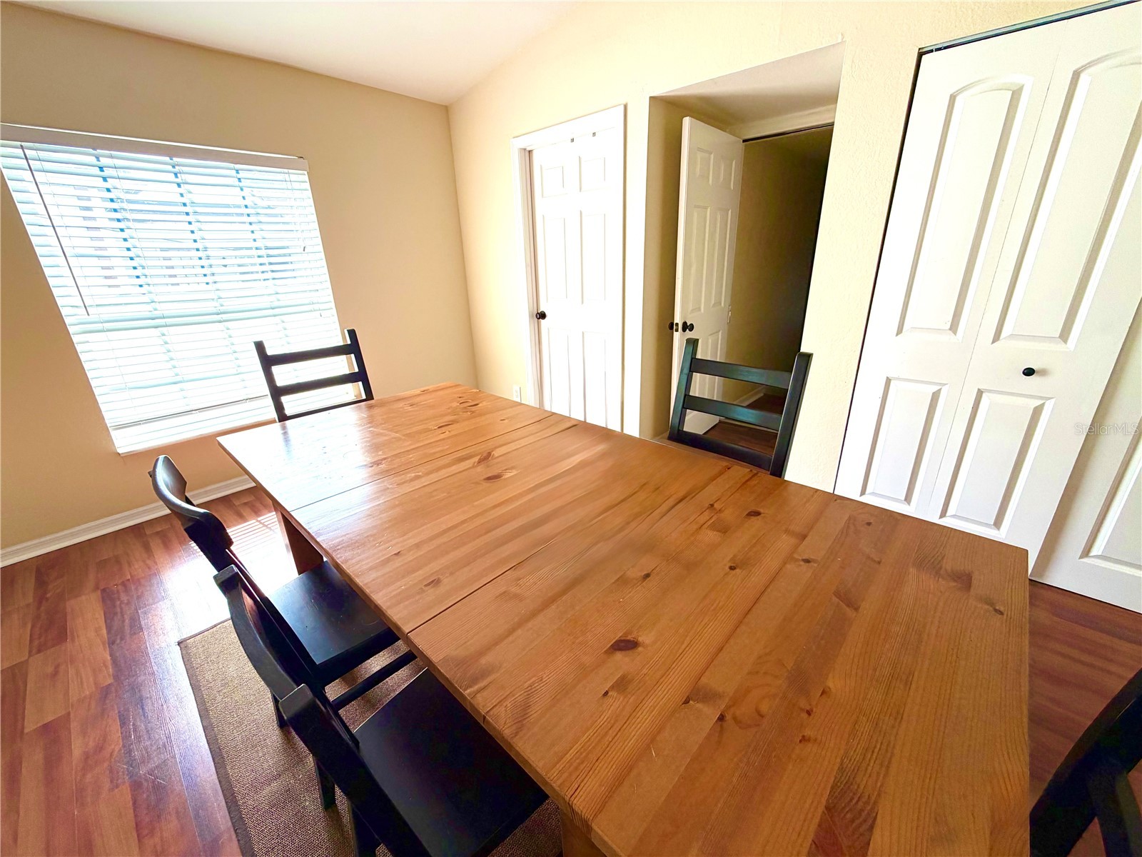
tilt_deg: -19.8
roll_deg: +2.3
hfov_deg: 102.1
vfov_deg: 85.7
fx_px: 462
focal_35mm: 14
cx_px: 571
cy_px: 428
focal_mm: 2.22
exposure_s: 1/121
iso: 80
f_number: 2.2
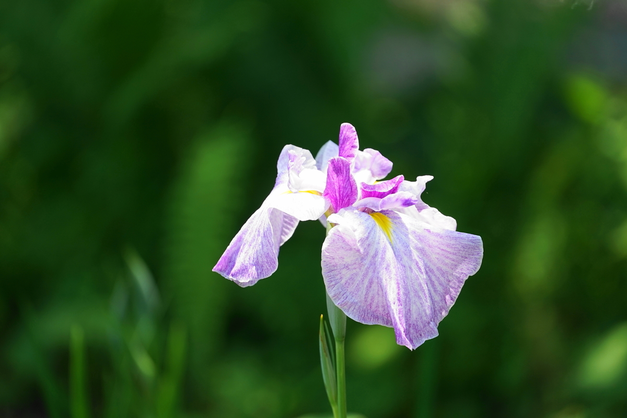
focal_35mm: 300
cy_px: 209
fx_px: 5225
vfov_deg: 4.6
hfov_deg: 6.9
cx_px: 314
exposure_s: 1/320
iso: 200
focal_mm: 300
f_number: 5.6
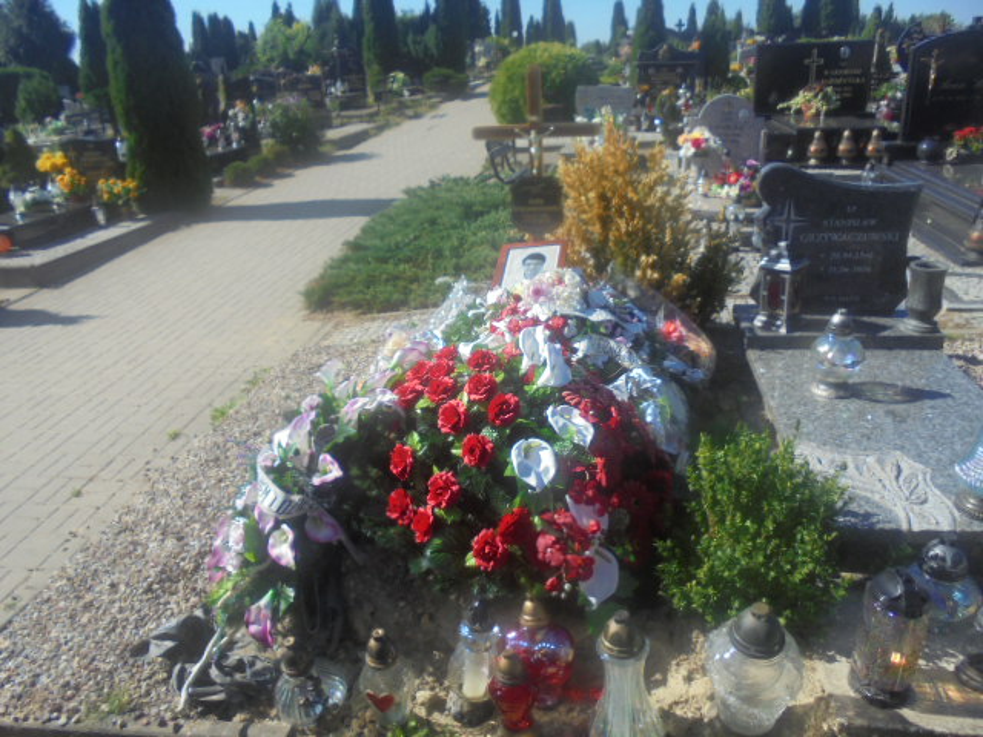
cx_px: 492
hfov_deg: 67.3
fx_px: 738
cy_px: 368
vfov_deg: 53.1
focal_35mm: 26
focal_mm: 4.6
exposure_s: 1/1000
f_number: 3.5
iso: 100
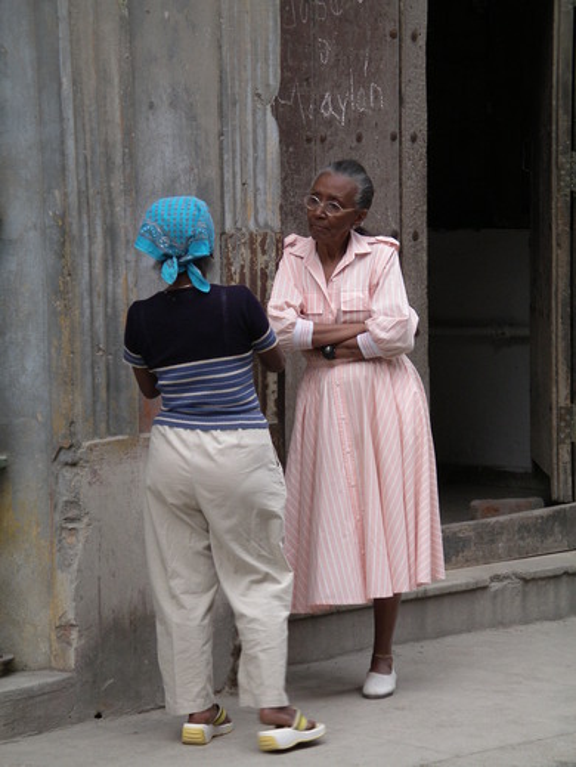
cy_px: 384
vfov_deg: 12.7
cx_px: 288
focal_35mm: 156
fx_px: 3457
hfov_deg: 9.5
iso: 200
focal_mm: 32.5
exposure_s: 1/100
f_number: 4.4
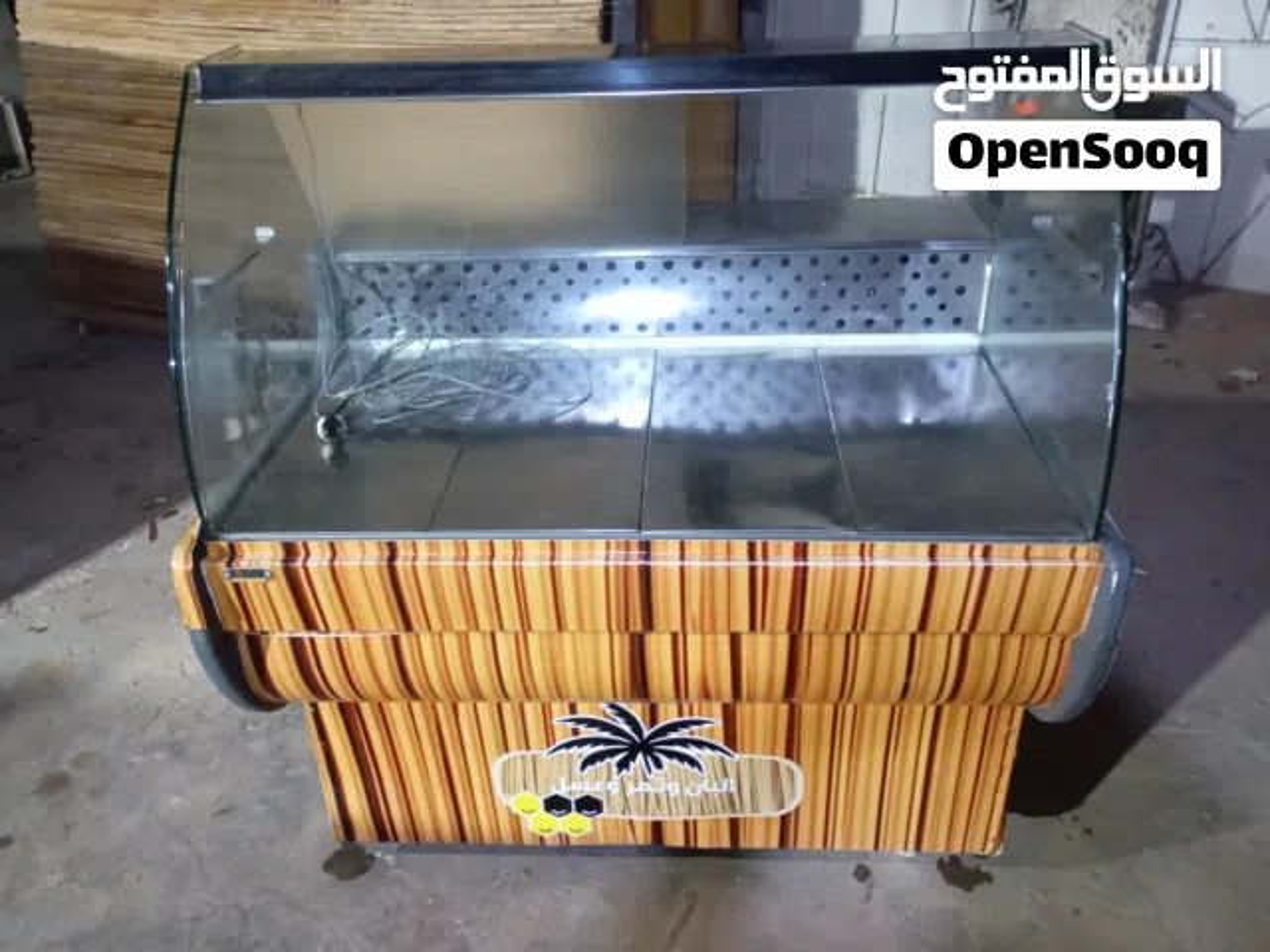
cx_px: 635
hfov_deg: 63.4
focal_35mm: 28
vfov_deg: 49.7
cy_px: 476
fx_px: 1027
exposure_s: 1/20
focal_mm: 4.27
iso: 2537
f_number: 1.8
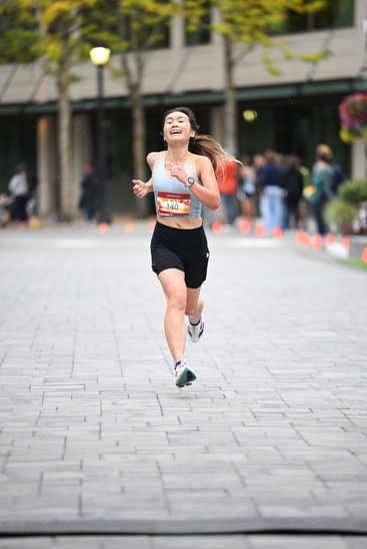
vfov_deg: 10.3
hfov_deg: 6.9
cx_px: 184
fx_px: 3056
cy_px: 274
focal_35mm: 200
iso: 1250
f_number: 2.8
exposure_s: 1/1250
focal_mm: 200
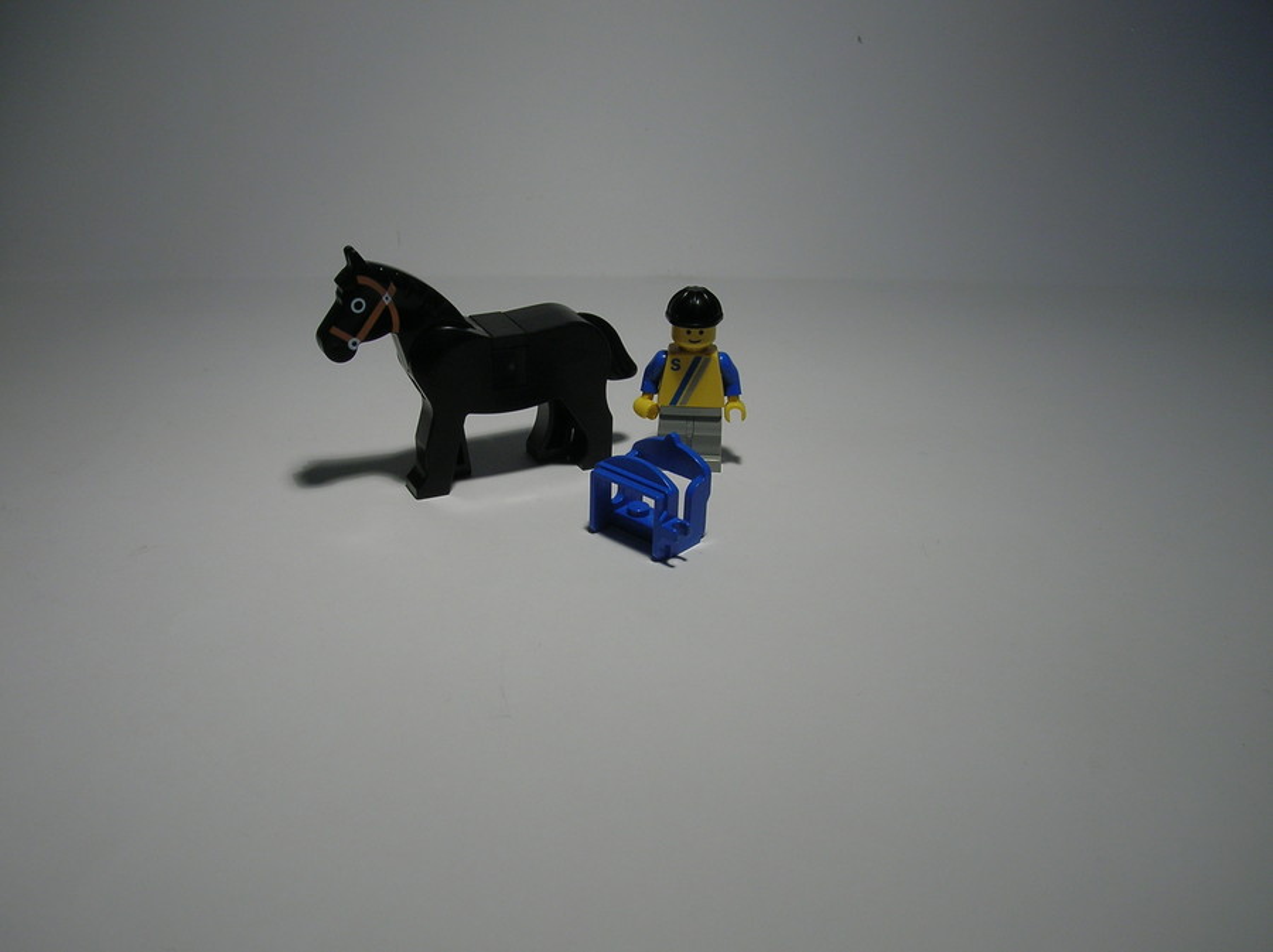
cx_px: 636
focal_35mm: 34
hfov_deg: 54.0
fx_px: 1249
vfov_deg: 41.7
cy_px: 476
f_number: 4.9
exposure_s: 1/30.5
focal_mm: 5.7
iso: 50
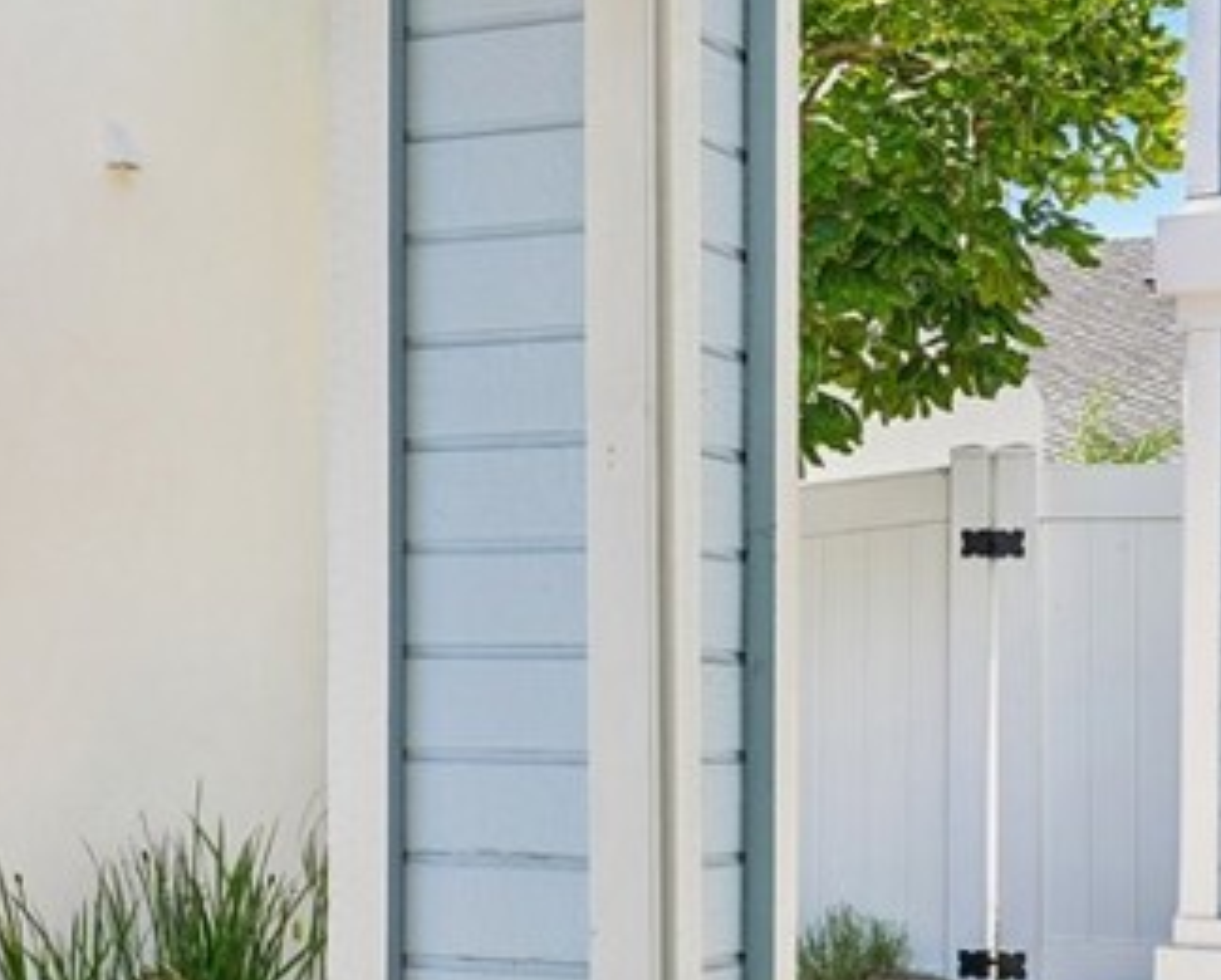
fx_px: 2786
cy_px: 739
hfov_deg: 24.5
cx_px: 332
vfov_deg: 19.8
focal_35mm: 77
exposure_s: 1/125
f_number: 8
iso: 125
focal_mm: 26
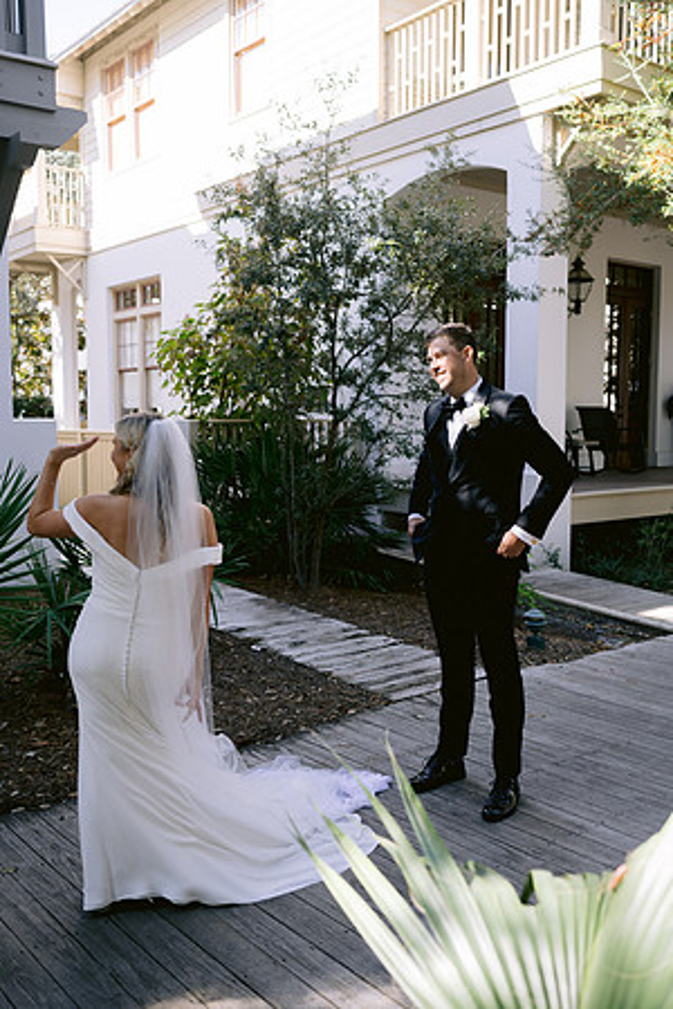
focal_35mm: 35
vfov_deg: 54.4
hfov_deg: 37.9
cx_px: 336
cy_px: 504
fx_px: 981
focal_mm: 35
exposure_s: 1/320
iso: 200
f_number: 2.8
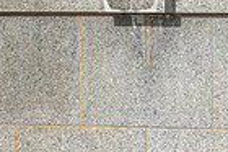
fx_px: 5655
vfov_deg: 1.5
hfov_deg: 2.3
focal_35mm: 894
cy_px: -135
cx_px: 298
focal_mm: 120
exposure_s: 1/125
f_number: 11
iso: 160
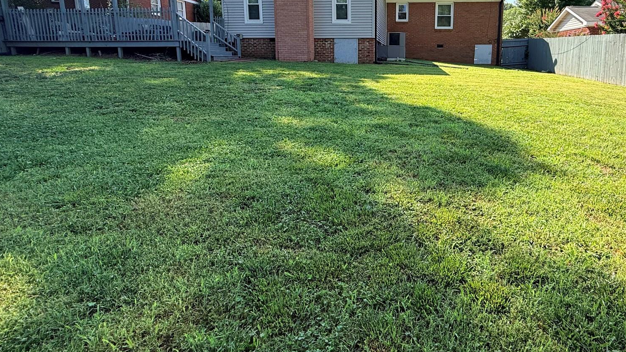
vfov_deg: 52.6
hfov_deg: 82.5
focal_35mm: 21
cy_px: 118
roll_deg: +0.0
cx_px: 386
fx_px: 349
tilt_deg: -9.1
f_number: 2.2
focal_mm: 2.22
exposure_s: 1/549
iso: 64
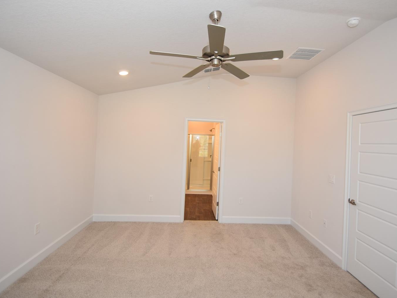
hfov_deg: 90.9
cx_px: 211
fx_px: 195
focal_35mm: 17
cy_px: 147
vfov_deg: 74.7
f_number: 4
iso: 220
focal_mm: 10
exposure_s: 1/60
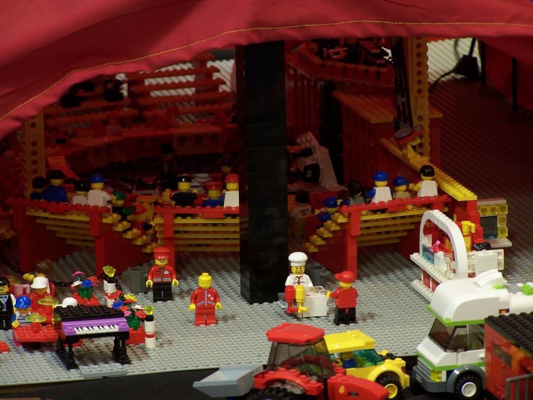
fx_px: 3357
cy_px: 200
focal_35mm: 218
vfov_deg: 6.8
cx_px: 266
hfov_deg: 9.1
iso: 80
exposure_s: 1/2
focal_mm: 36.2
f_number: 3.2
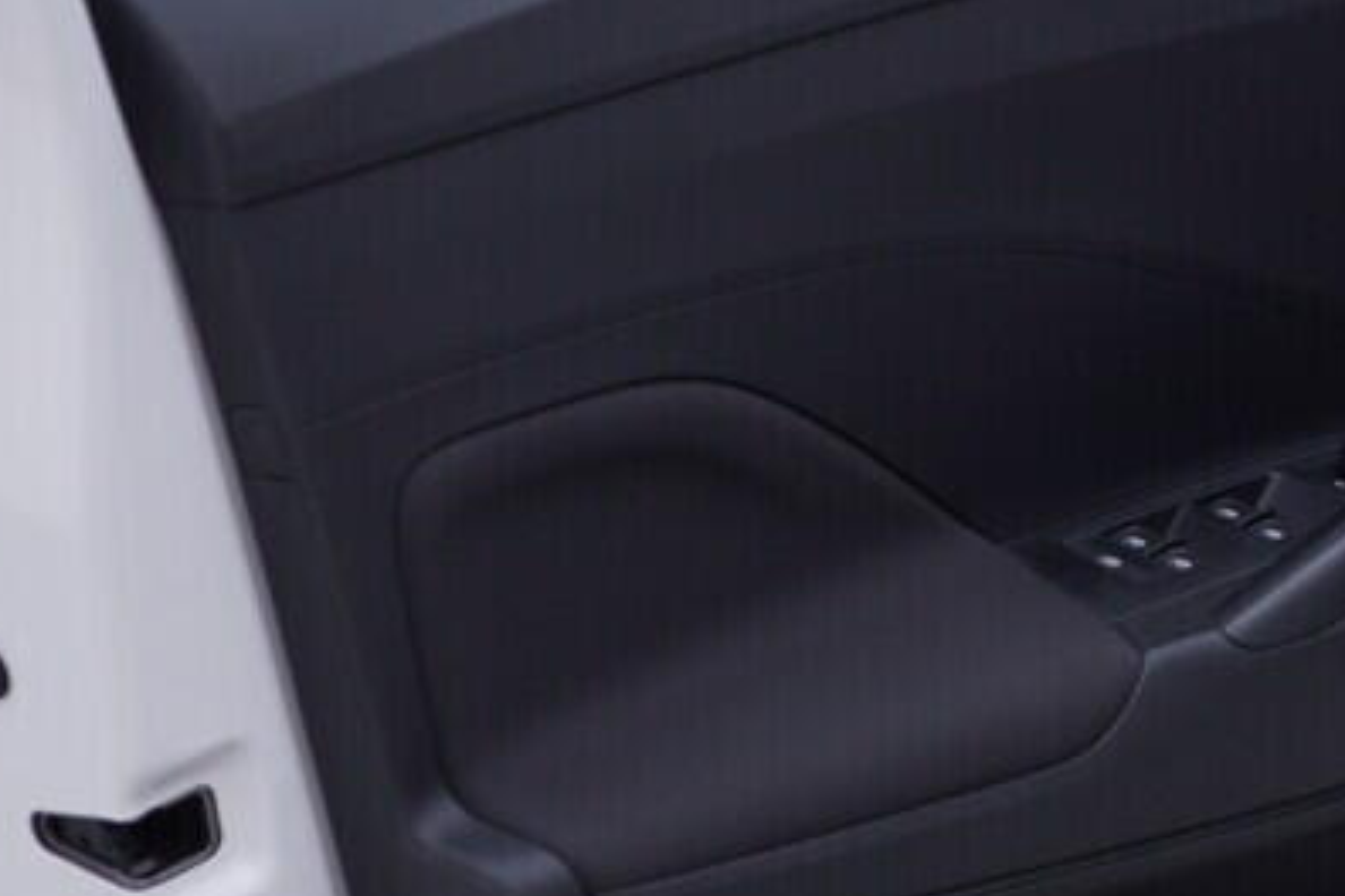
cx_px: 2123
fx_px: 4894
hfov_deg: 14.4
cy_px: -31
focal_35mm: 131
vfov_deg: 10.4
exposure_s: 1/80
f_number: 4
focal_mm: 24
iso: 125
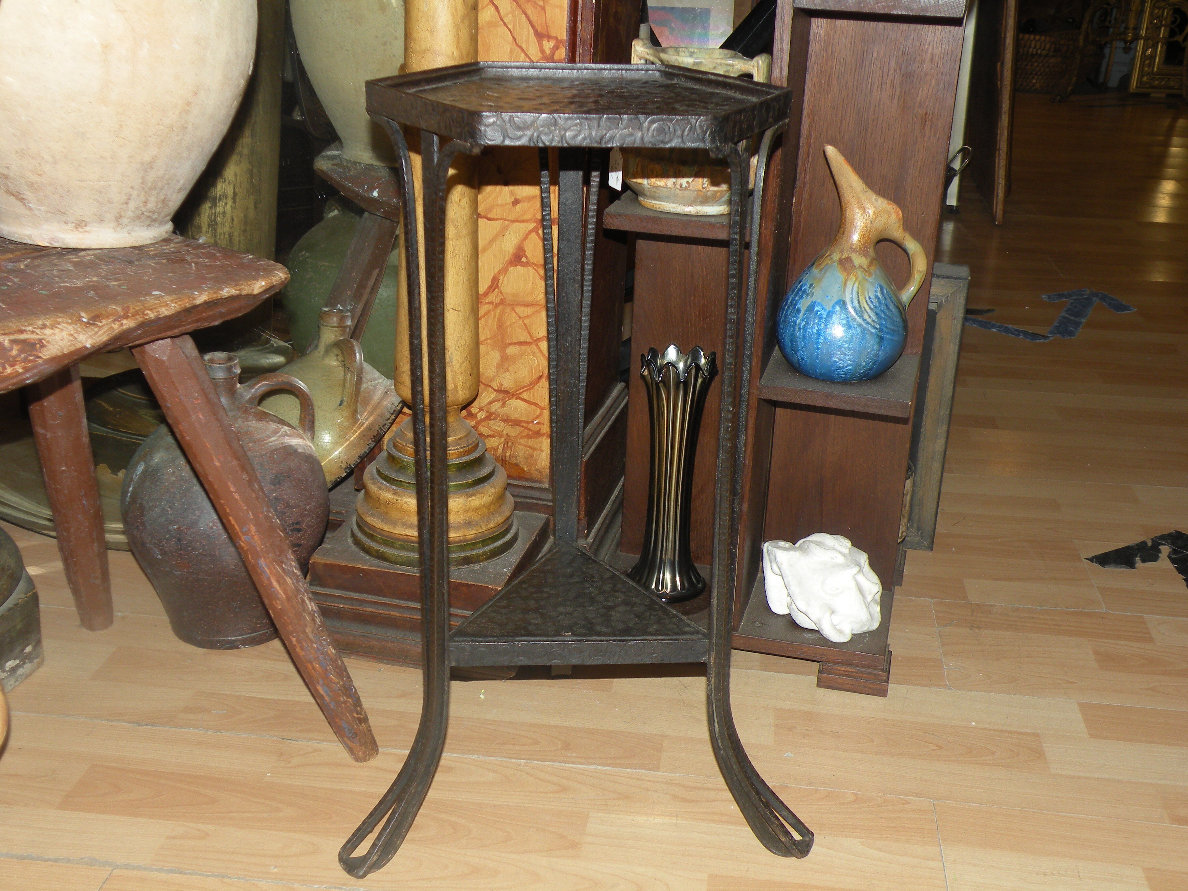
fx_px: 1441
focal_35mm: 42
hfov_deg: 44.8
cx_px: 594
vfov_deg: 34.3
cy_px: 446
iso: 64
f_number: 3.2
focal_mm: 7.4
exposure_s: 1/60
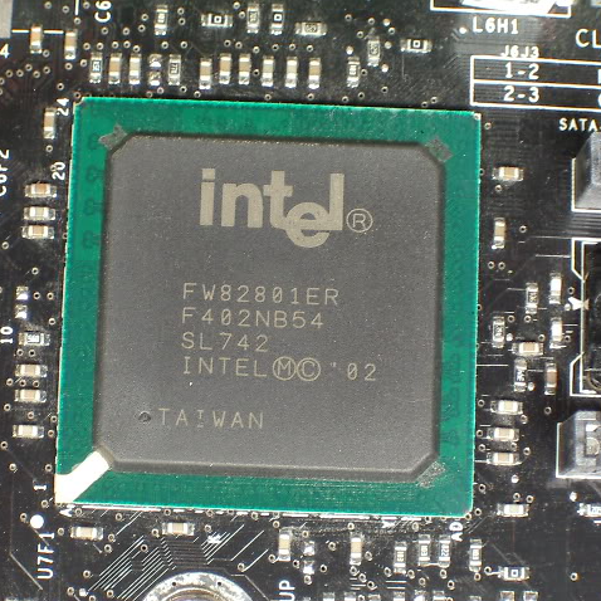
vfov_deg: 12.9
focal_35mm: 135
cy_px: 300
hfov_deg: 12.9
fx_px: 2652
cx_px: 274
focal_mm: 17.4
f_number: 5
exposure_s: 1/15
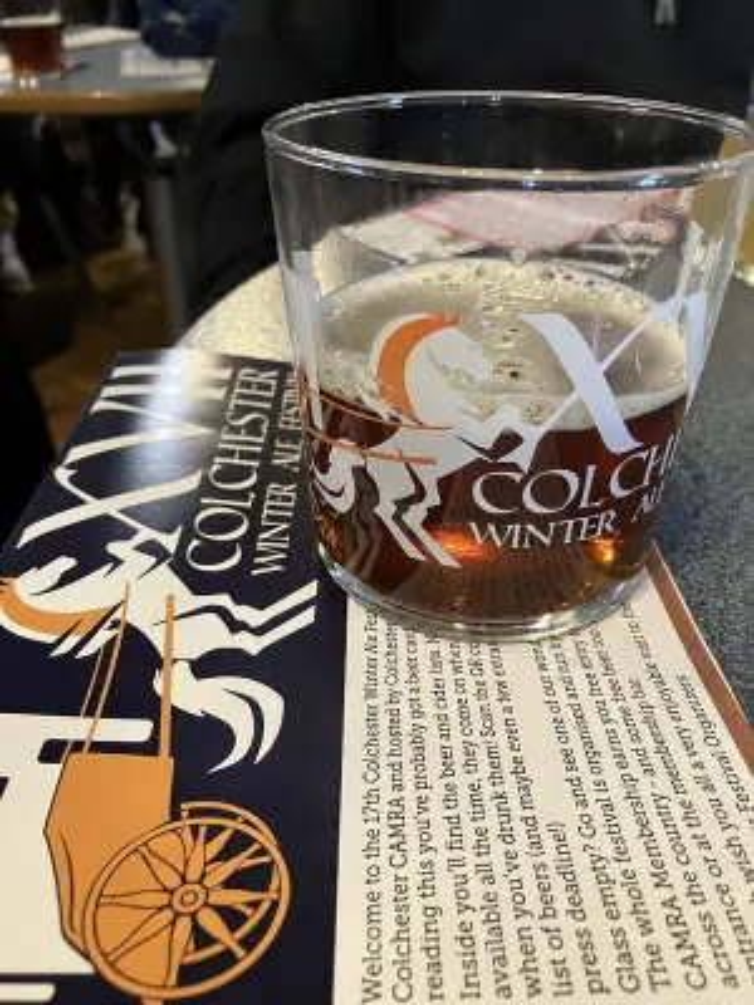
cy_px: 502
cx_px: 377
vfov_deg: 63.4
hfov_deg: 49.7
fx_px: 813
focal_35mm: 28
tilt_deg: -31.0
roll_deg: +0.4
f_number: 1.8
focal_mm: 3.99
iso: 400
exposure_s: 1/25
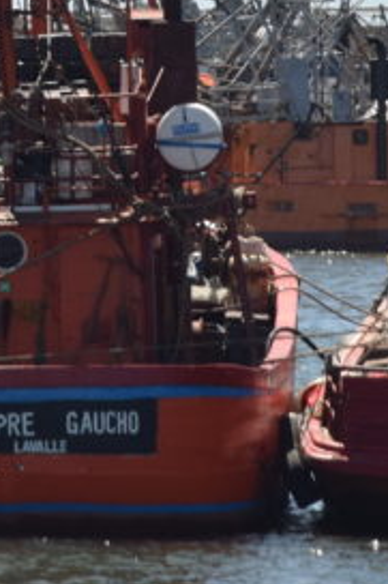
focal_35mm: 580
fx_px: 9385
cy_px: -180
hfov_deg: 2.4
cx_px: 87
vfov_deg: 3.5
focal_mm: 105
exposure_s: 1/400
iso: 400
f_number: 9
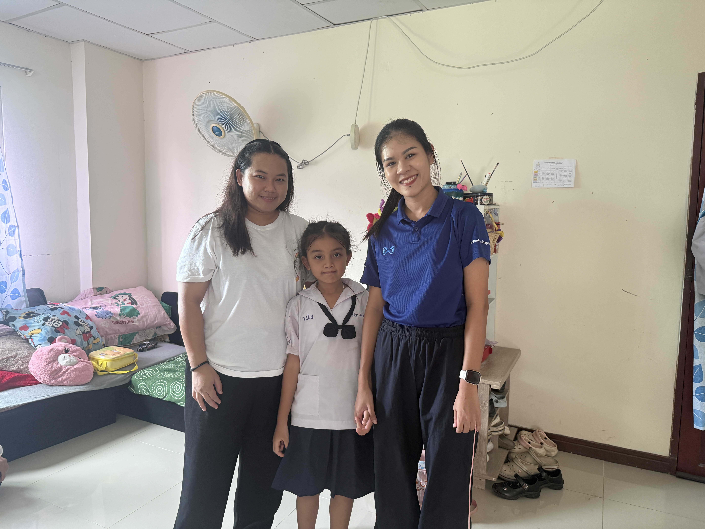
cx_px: 352
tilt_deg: -5.4
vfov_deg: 56.8
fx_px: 489
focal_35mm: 24
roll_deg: -0.8
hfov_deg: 71.6
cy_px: 264
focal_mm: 6.76
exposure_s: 1/60
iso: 320
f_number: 1.78
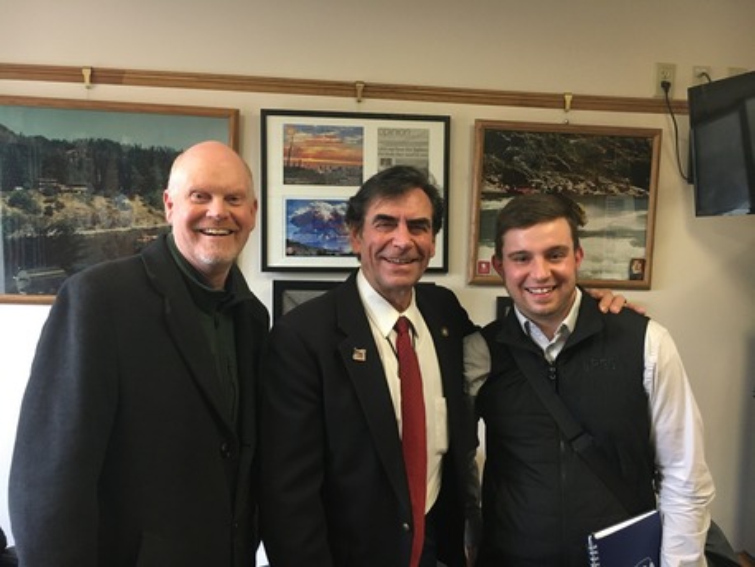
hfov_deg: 61.6
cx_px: 378
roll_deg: -0.8
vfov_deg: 48.3
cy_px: 284
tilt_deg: -3.1
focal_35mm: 29
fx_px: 633
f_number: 2.2
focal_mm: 4.15
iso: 200
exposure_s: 1/20
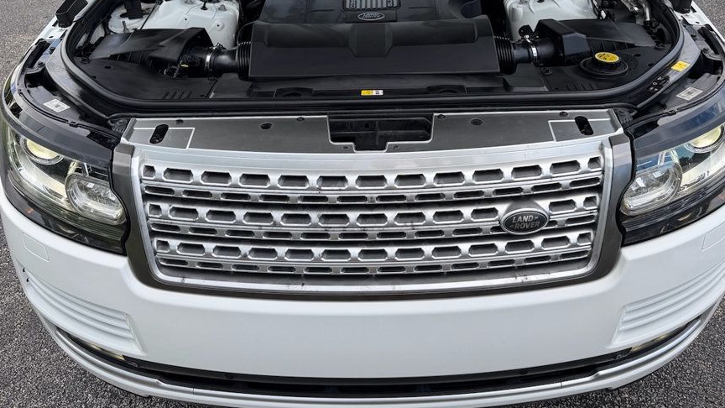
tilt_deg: -33.3
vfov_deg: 37.3
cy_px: 128
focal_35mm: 31
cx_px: 378
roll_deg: +0.7
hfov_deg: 62.6
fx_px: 596
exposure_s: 1/858
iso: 80
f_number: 1.78
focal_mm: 6.76
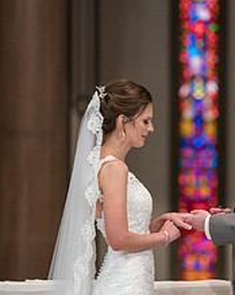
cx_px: 207
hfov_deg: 3.1
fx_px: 4379
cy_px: 213
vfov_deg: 3.8
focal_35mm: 503
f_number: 2.8
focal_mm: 200
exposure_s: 1/200
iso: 2000
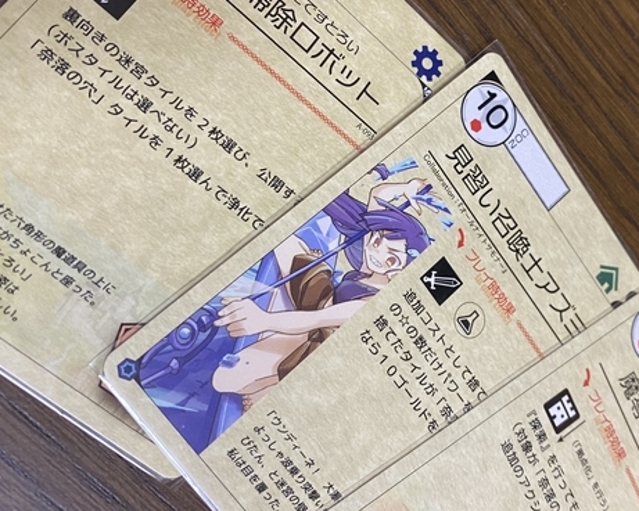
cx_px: 406
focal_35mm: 44
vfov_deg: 34.1
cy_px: 217
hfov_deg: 41.6
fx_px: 832
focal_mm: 4.25
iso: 100
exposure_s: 1/60
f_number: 1.8
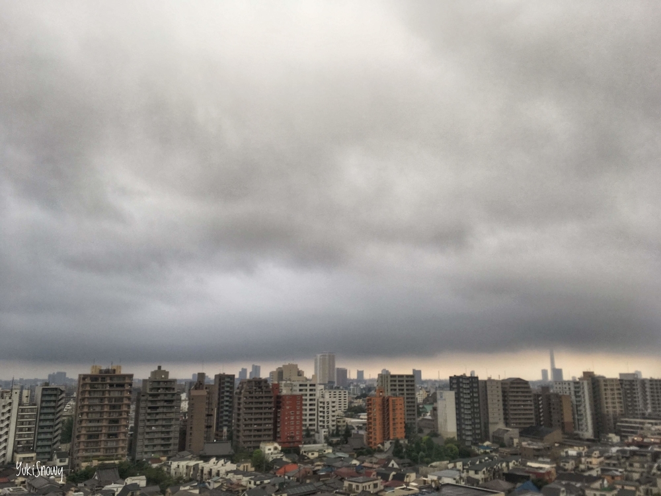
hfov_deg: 61.7
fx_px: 554
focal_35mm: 29
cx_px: 330
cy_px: 248
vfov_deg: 48.2
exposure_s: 1/145
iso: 25
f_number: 2.2
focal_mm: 4.15
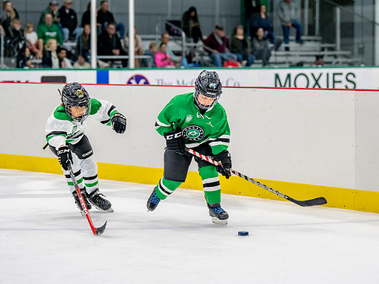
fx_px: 1533
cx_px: 181
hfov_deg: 14.1
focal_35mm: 140
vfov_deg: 10.6
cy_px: 128
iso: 1000
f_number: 2.8
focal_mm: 95
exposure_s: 1/1250
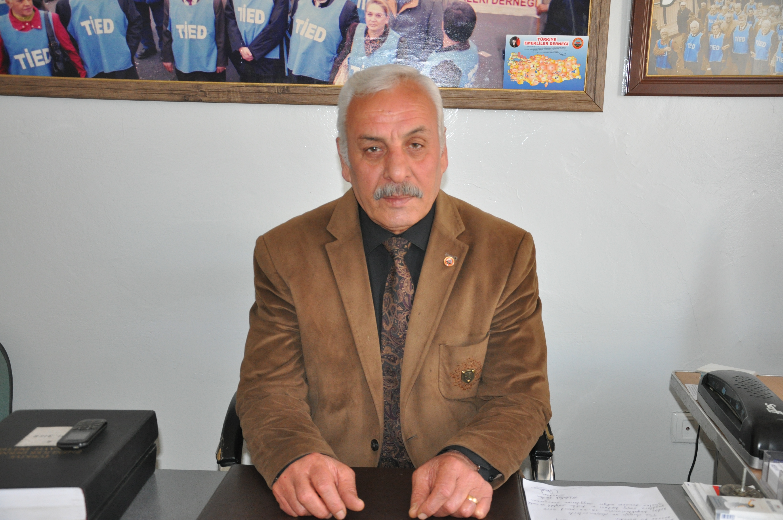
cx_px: 392
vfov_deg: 31.8
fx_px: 912
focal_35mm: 42
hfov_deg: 46.4
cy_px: 260
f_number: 4
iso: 800
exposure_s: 1/60
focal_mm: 28
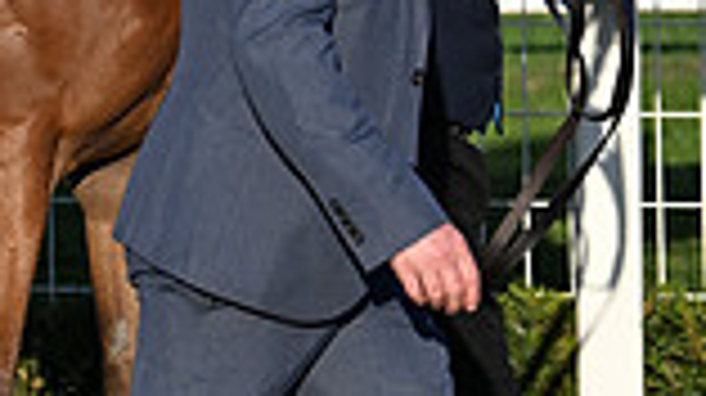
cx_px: -144
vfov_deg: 3.0
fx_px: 7613
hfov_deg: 5.3
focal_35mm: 407
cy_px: -412
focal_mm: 105
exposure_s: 1/4000
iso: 400
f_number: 4
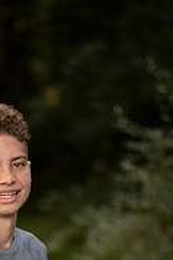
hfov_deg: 6.4
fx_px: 1545
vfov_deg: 9.5
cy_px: 321
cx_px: 6
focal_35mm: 214
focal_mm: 85
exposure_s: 1/250
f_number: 1.8
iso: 125
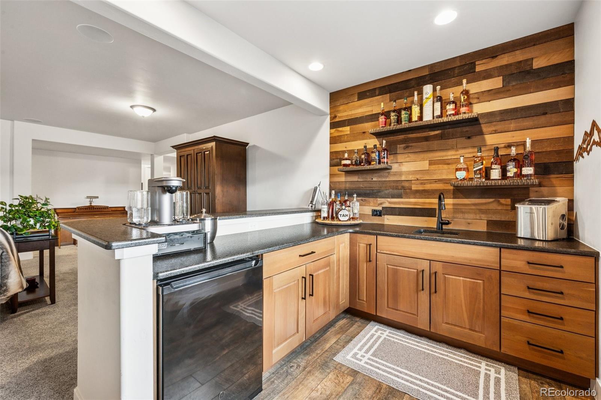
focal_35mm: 15
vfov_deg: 77.3
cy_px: 200
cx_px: 300
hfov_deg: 100.4
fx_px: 250
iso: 800
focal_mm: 15
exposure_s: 1/4
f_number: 11
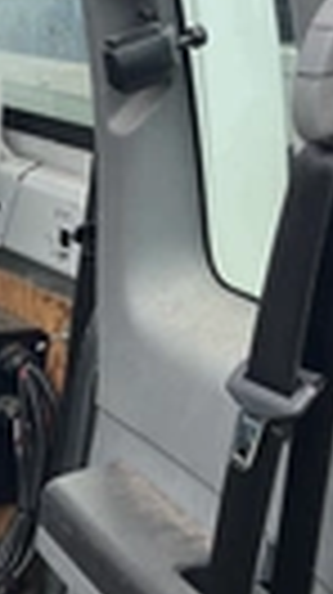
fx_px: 1353
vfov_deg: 24.2
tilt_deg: -9.7
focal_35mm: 86
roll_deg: -4.4
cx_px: -306
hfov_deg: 12.5
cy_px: 513
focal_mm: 5.1
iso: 40
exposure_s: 1/175
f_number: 1.6
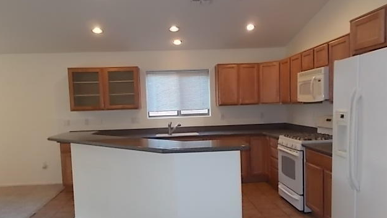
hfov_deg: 66.0
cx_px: 190
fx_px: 298
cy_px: 131
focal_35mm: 29
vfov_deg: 40.0
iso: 200
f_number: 3.2
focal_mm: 4.6
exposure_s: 1/25
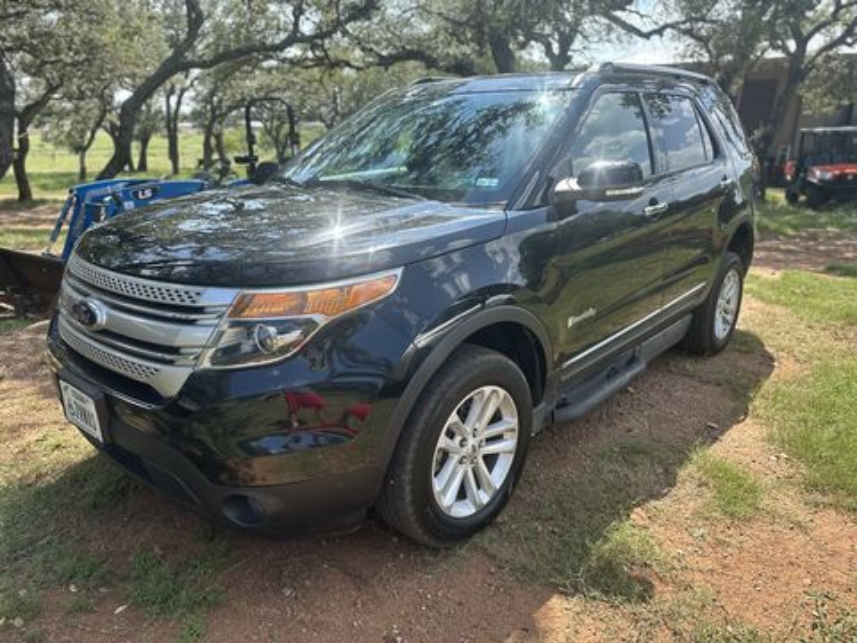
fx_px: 594
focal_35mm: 24
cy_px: 322
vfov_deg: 56.8
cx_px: 428
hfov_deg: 71.6
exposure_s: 1/1517
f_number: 1.78
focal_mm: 6.86
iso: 80
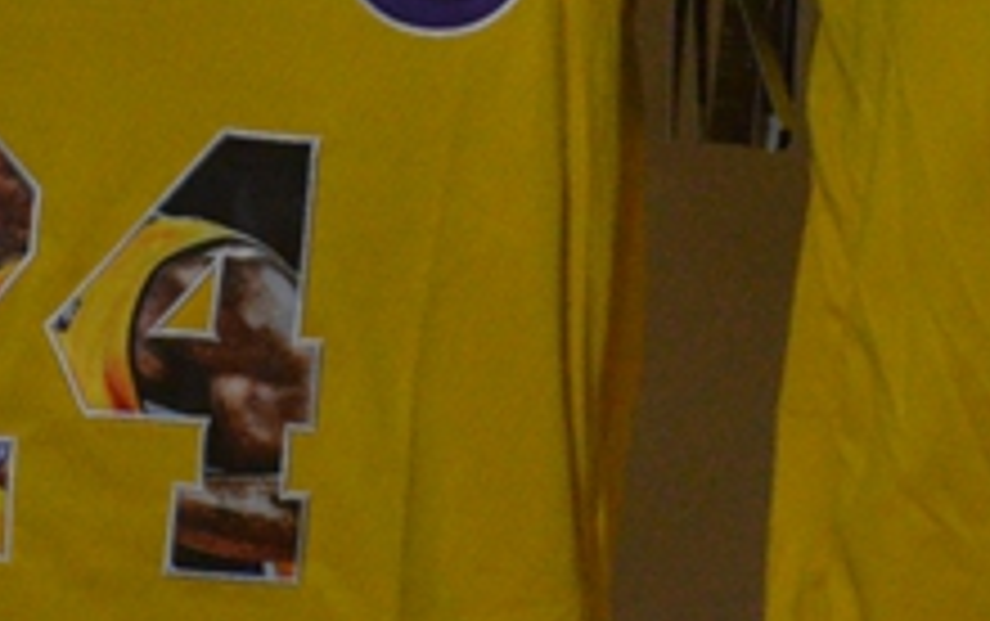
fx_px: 7778
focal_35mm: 288
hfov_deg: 7.3
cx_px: 652
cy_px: -81
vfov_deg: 4.6
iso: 4000
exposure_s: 1/50
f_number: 4.8
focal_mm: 52
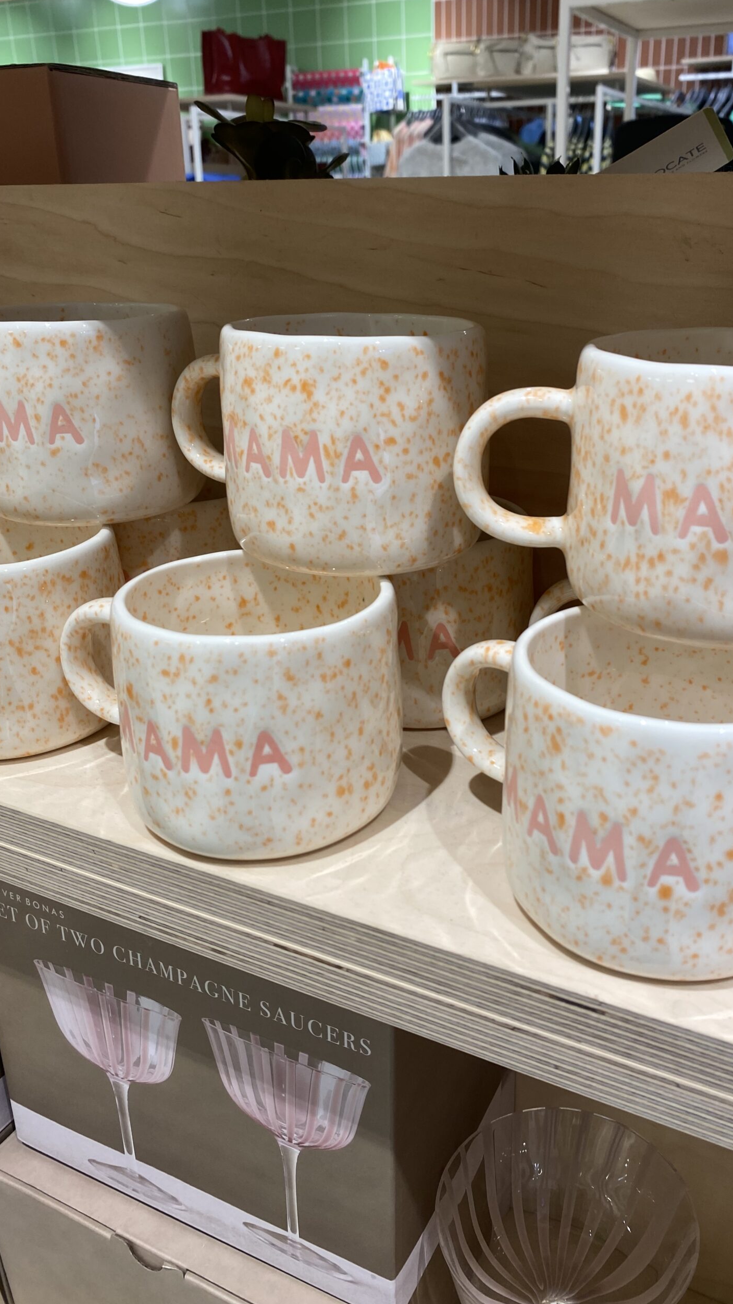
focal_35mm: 29
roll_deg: -0.2
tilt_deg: -21.8
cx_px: 422
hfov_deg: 40.1
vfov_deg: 66.1
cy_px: 639
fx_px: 1002
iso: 50
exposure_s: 1/100
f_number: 1.8
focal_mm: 4.25
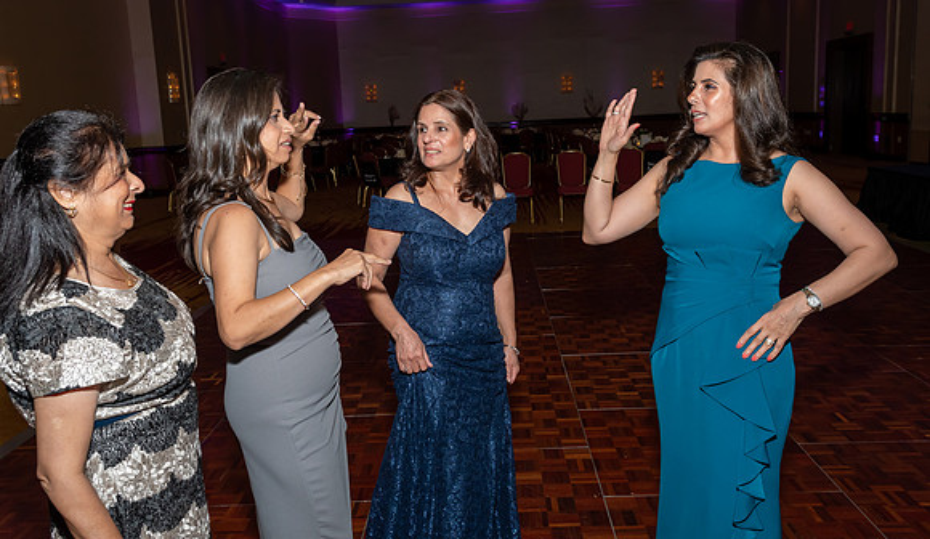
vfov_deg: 38.3
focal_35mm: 31
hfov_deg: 61.9
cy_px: 229
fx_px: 775
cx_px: 465
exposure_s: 1/250
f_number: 6.3
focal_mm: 20
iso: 400
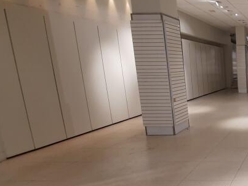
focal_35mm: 33
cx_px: 298
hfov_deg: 39.6
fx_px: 237
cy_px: 112
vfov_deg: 42.8
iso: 64
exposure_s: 1/100
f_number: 2.2
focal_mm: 1.74
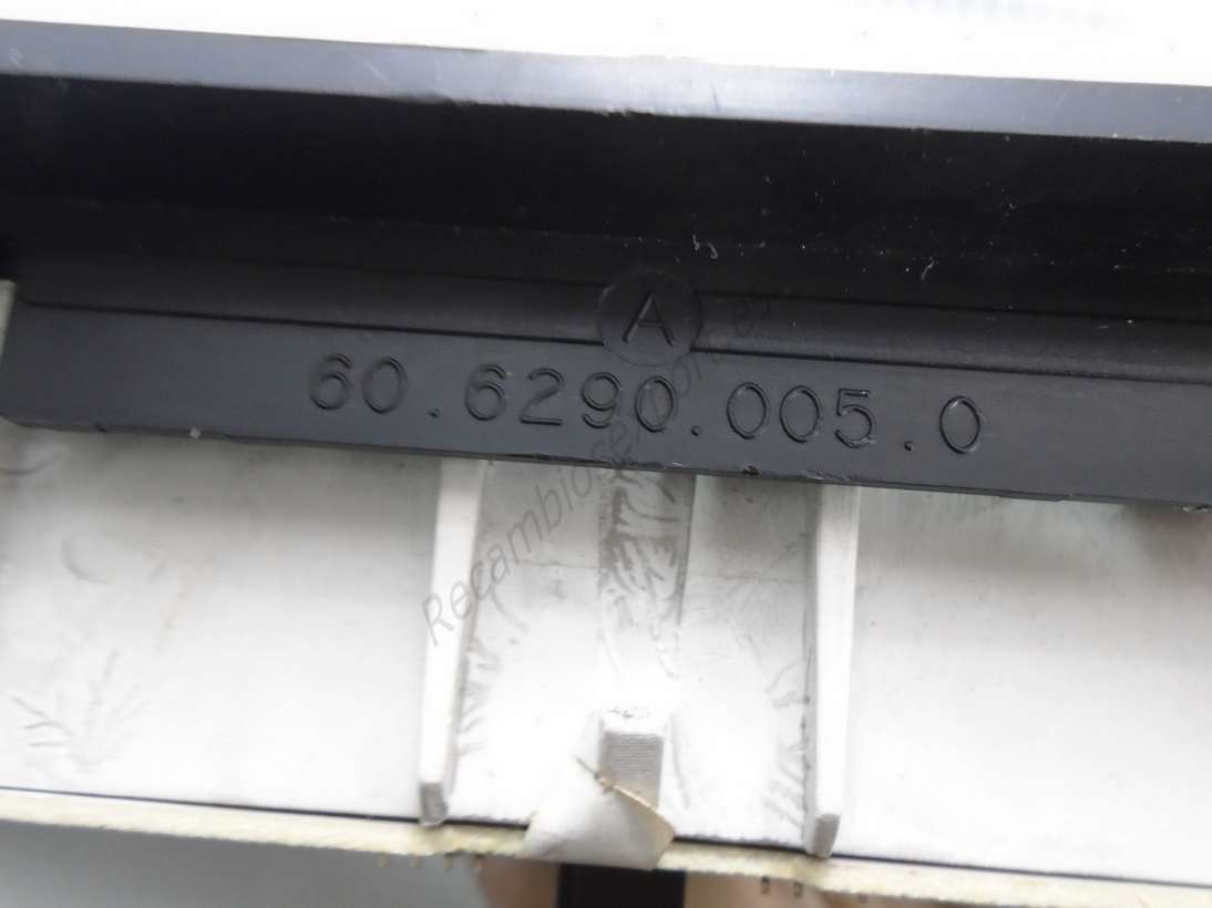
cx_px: 606
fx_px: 910
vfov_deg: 53.0
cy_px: 454
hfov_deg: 67.3
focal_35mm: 26
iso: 320
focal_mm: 4.6
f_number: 3.2
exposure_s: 1/30
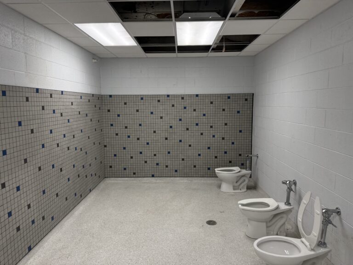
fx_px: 245
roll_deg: +0.3
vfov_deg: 56.8
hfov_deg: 71.6
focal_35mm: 24
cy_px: 132
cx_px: 176
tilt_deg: -4.8
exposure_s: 1/120
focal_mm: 6.76
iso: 160
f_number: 1.78
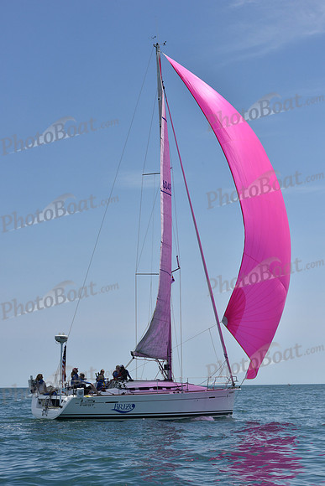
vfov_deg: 28.8
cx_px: 162
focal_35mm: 70
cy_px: 243
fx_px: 947
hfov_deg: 19.5
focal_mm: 70
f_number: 11
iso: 400
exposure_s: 1/1250
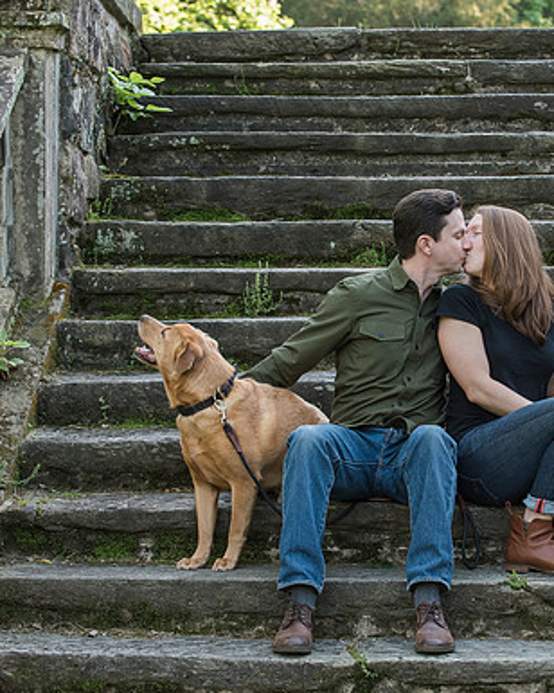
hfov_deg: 13.3
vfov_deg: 16.6
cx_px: 402
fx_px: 2377
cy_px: 341
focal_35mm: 116
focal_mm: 80
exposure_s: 1/320
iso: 800
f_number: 5.6
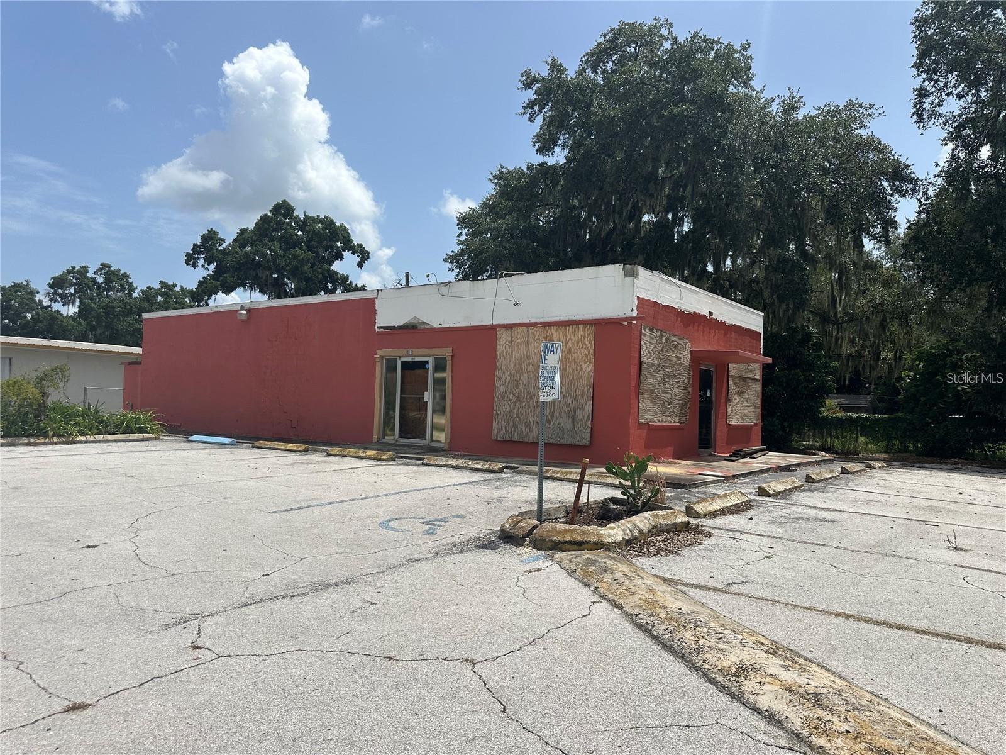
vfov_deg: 56.8
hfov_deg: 71.6
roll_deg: -1.8
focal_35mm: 24
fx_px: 697
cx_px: 503
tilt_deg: +2.9
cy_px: 378
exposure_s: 1/7042
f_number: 1.78
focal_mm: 6.86
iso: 80
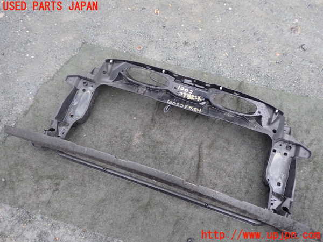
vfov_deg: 46.8
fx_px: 280
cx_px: 162
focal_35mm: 30
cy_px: 121
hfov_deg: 60.0
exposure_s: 1/50
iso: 200
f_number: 2.3
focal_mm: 5.4
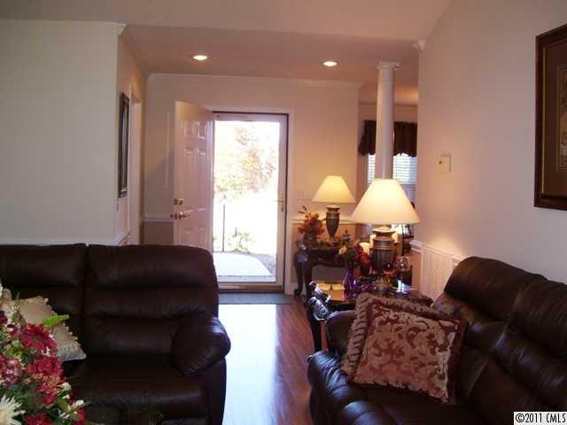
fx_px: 590
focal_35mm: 36
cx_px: 284
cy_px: 212
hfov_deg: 51.4
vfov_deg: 39.7
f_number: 2.7
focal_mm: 6
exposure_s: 1/60
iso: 80
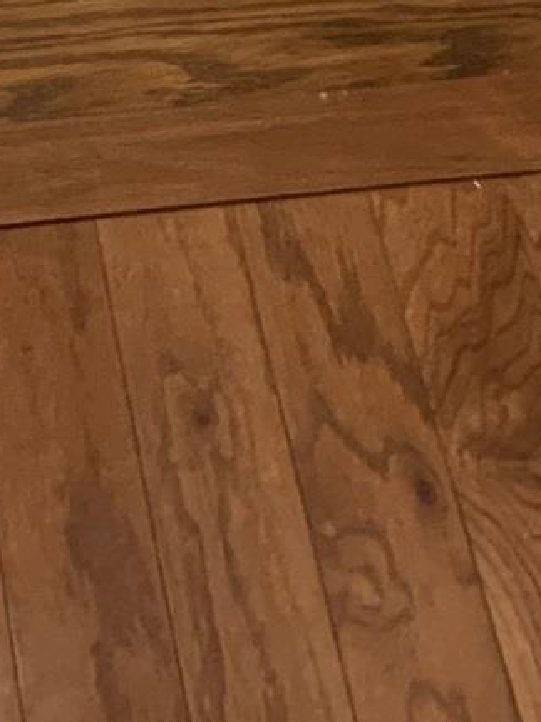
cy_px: -1008
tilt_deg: -29.5
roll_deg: -3.1
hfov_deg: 10.6
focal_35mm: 139
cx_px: 111
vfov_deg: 11.7
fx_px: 2898
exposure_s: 1/60
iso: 200
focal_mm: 4.25
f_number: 1.8
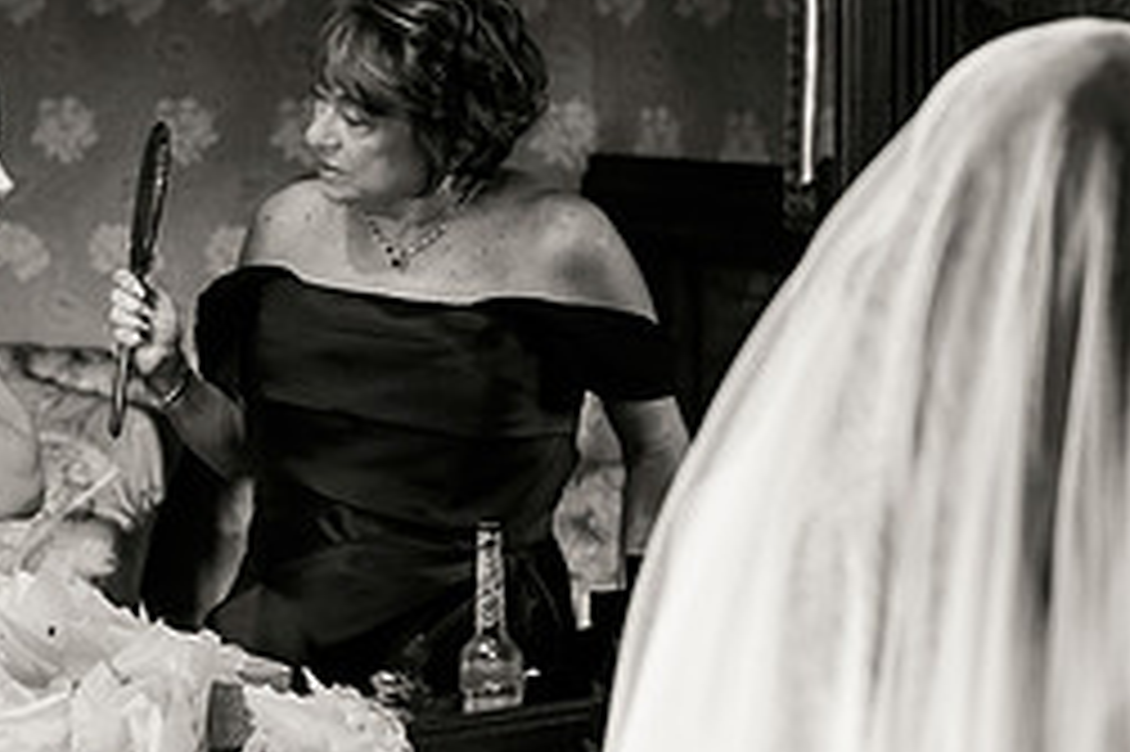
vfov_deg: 15.5
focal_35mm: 88
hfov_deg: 23.0
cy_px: 241
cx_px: 347
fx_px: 2760
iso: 1250
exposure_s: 1/400
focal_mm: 38
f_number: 2.8
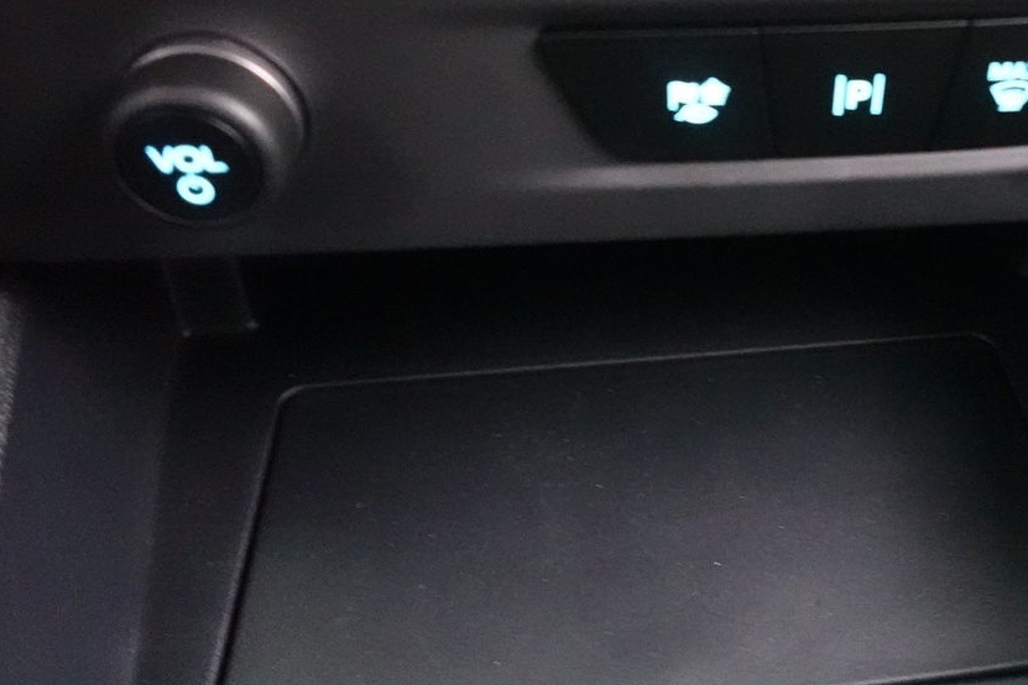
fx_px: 1114
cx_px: 730
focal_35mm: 39
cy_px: 230
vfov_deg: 33.9
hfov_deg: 48.2
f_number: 2
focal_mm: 7.6
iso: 6400
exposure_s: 1/15
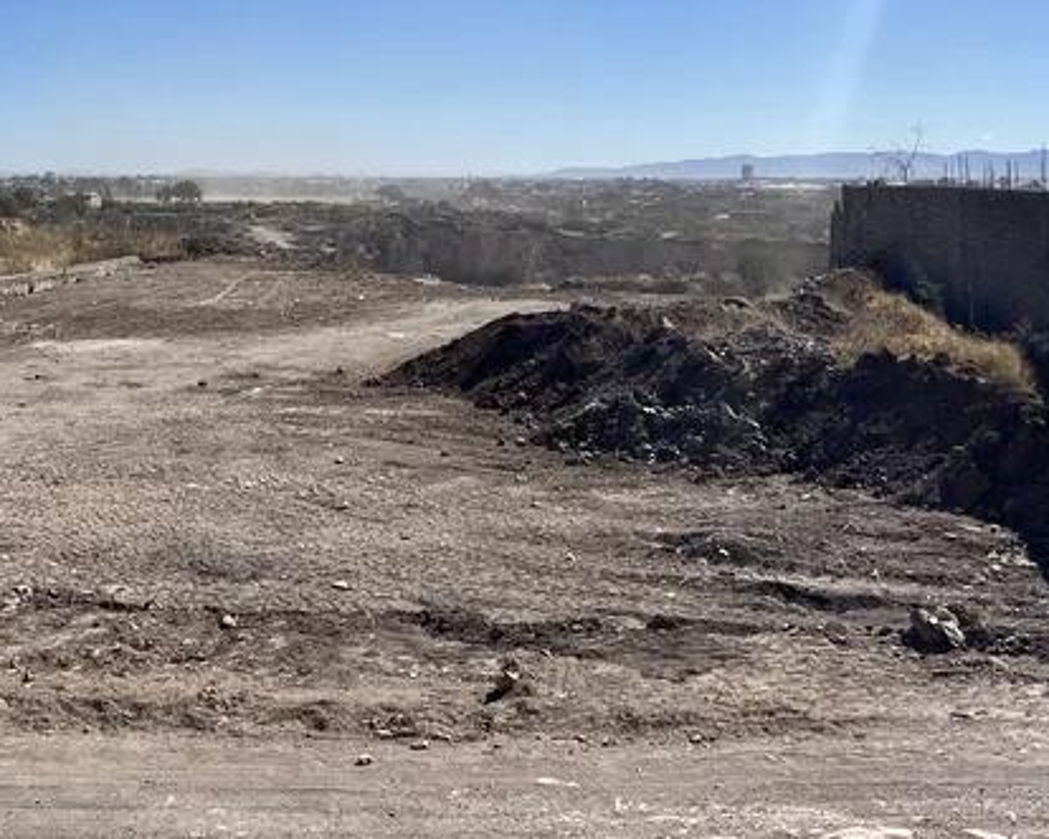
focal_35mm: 49
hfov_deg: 36.5
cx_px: 177
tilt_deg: +1.8
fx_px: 1521
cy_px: 109
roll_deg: -0.4
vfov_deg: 29.7
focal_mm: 5.7
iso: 50
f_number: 1.5
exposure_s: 1/8000
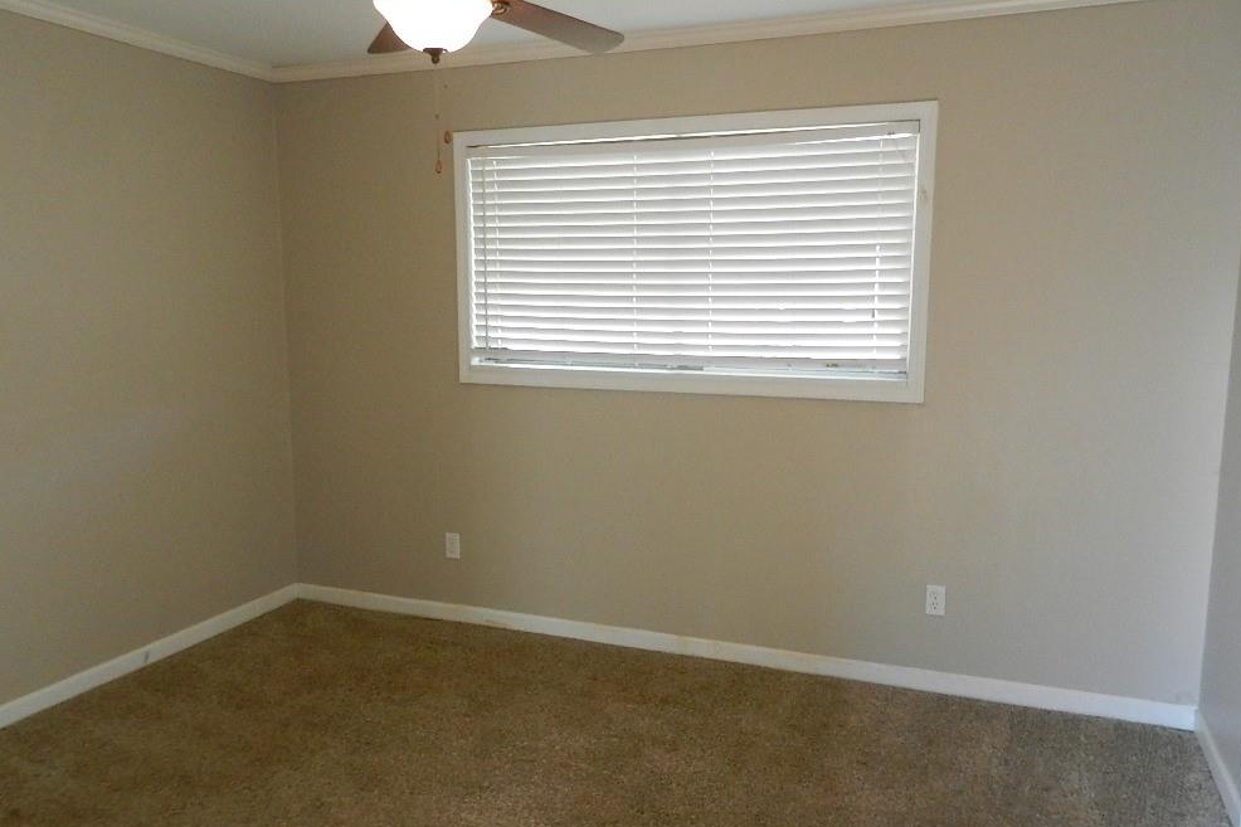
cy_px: 432
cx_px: 634
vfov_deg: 47.9
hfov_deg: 67.4
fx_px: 931
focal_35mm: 27
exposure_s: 1/100
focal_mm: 4.5
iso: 640
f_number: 3.5
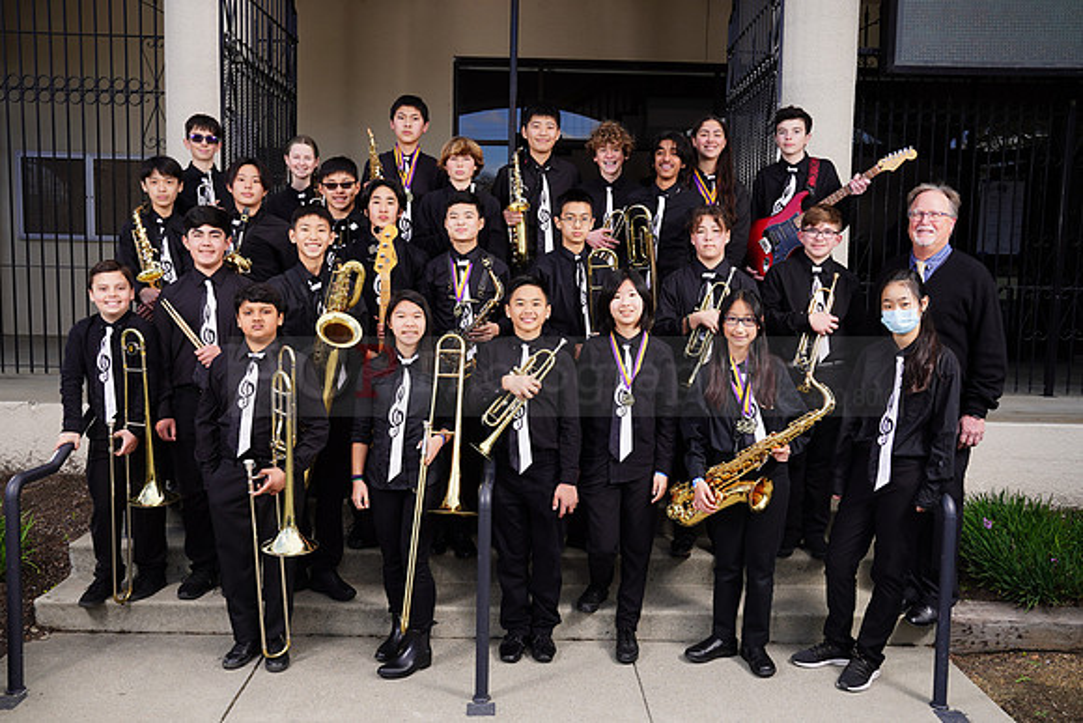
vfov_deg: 42.3
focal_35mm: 31
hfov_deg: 60.3
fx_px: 933
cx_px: 542
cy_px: 362
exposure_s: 1/200
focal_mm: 31
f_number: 6.3
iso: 100
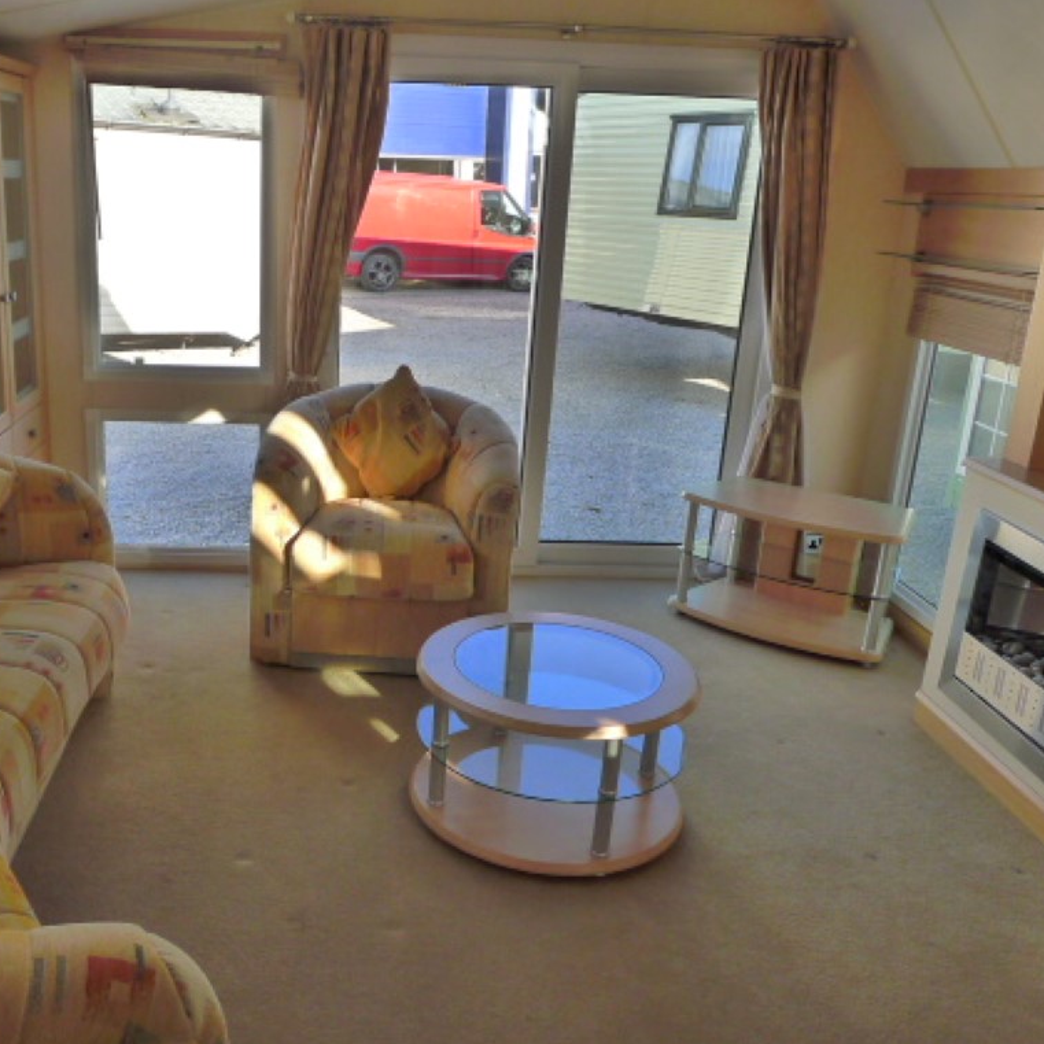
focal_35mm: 31
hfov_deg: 51.7
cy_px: 521
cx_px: 357
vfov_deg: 52.5
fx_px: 1058
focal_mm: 5.1
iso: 400
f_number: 2.8
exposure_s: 1/320
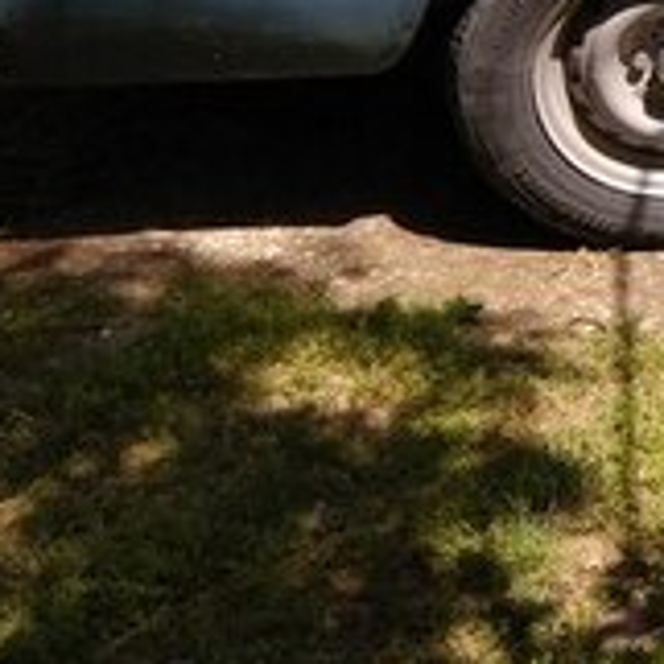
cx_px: 1213
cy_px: -122
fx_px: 1649
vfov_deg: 21.3
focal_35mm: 76
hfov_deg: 17.9
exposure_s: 1/821
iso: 100
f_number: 2
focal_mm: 3.57
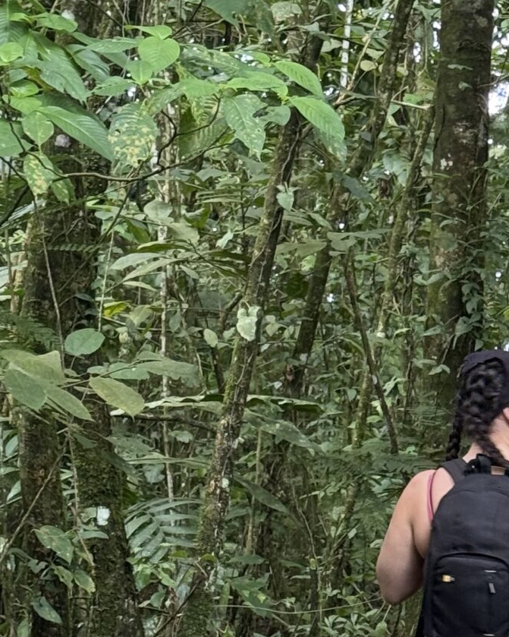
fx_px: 2693
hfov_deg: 10.5
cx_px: 684
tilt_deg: +5.0
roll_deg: -1.9
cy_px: 400
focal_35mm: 143
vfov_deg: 13.5
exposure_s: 1/60
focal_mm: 6.76
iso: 100
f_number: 1.78
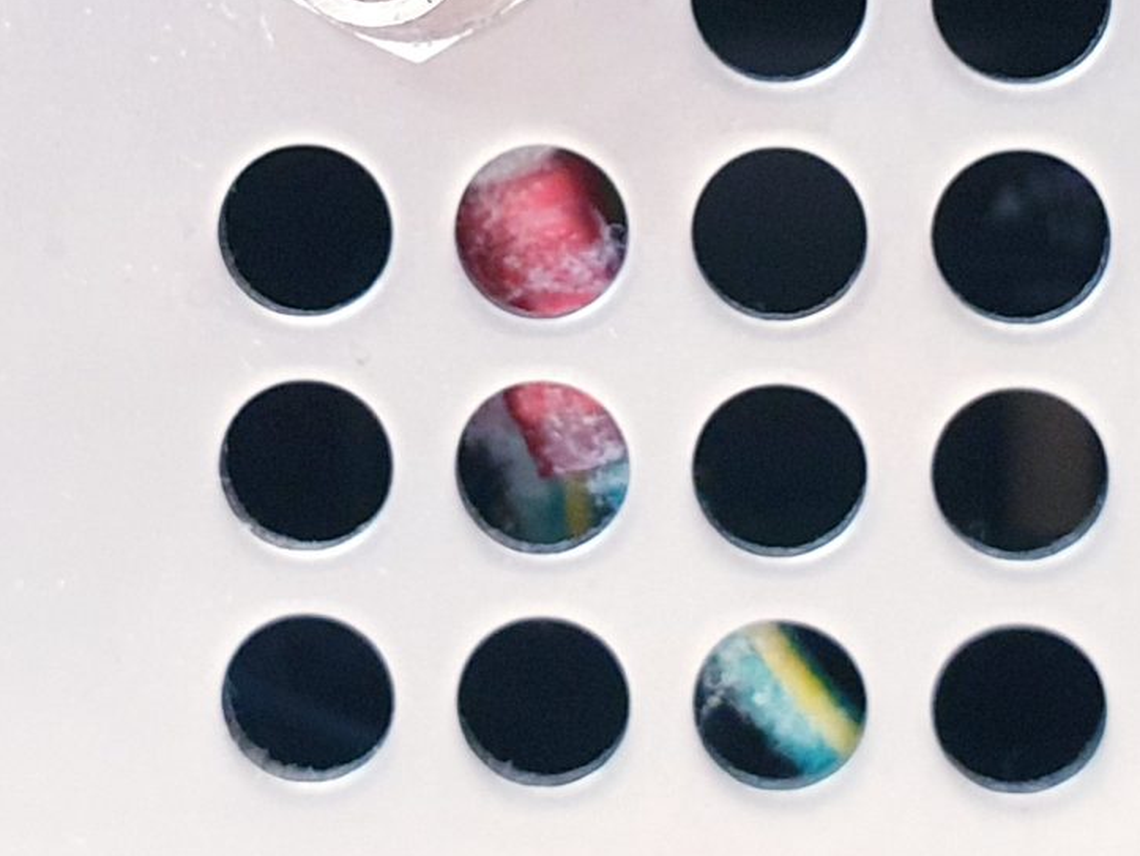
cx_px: 579
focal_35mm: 92
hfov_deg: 21.3
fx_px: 3031
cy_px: -110
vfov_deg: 15.6
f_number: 2.4
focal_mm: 4.3
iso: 400
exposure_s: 1/50
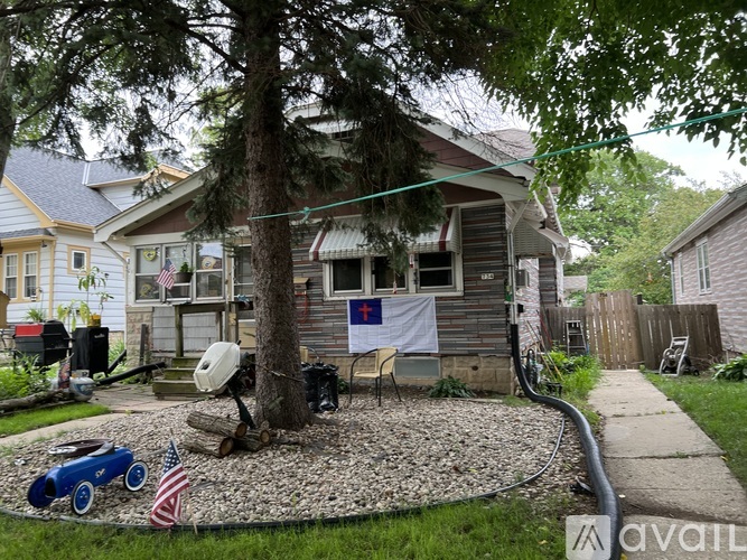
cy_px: 280
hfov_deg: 67.3
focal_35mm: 26
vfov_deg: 53.0
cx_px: 374
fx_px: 561
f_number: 1.5
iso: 64
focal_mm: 5.7
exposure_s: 1/141
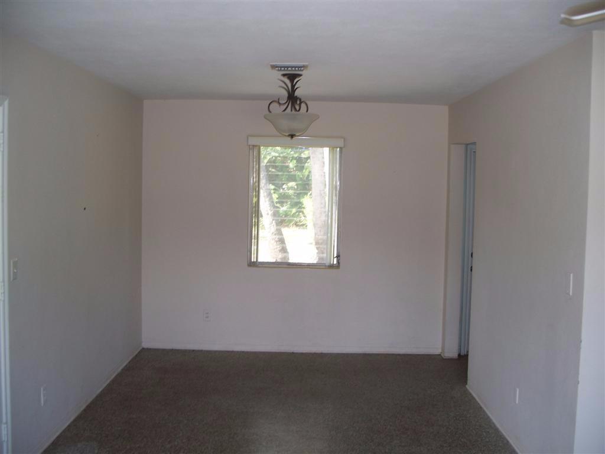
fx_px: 647
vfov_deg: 38.7
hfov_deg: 50.1
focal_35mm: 37
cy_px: 227
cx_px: 302
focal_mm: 7.8
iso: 80
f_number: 2.8
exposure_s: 1/60
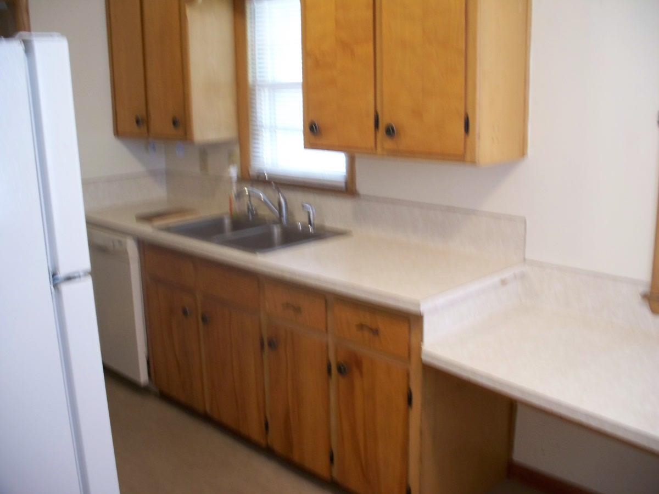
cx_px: 330
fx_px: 704
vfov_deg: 38.7
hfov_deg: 50.1
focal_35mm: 37
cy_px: 247
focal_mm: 7.8
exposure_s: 1/25
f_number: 2.8
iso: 200
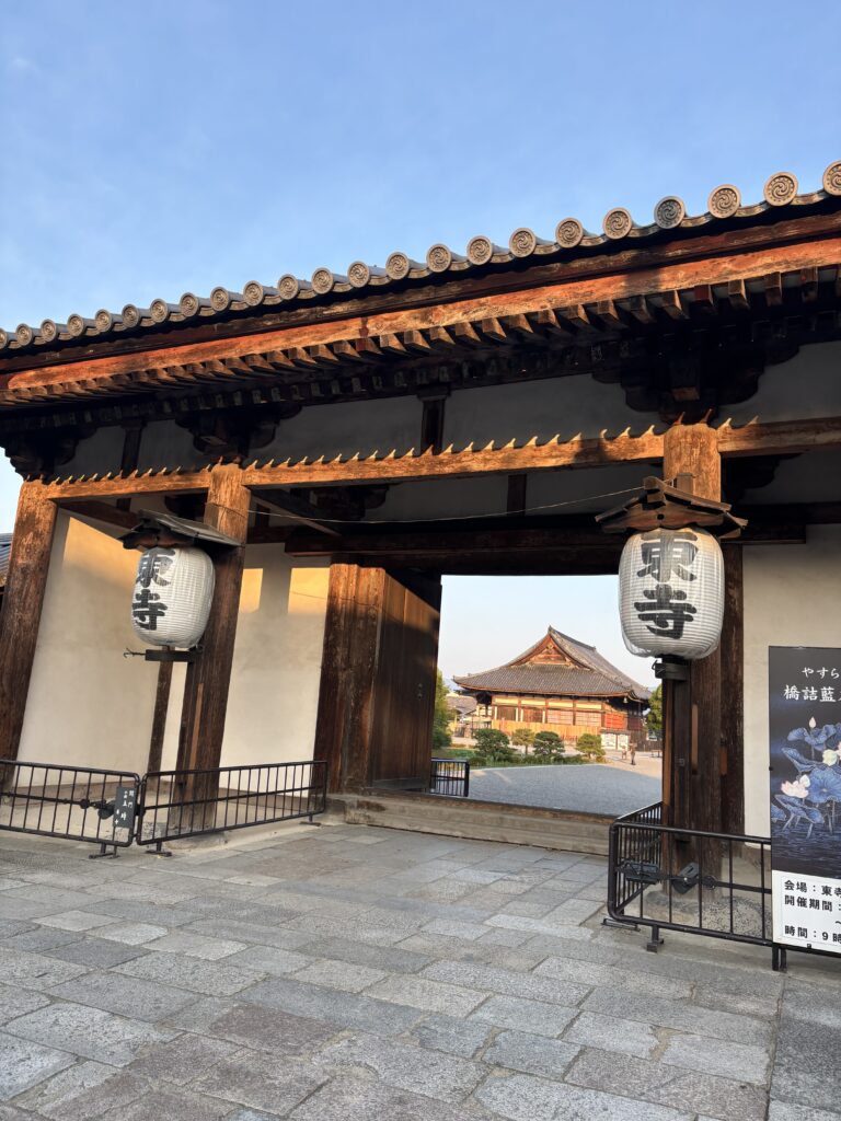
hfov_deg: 53.1
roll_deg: -4.2
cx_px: 420
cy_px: 560
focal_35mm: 26
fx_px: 842
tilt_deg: +12.0
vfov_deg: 67.3
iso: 50
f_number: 1.6
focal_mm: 5.96
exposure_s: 1/454
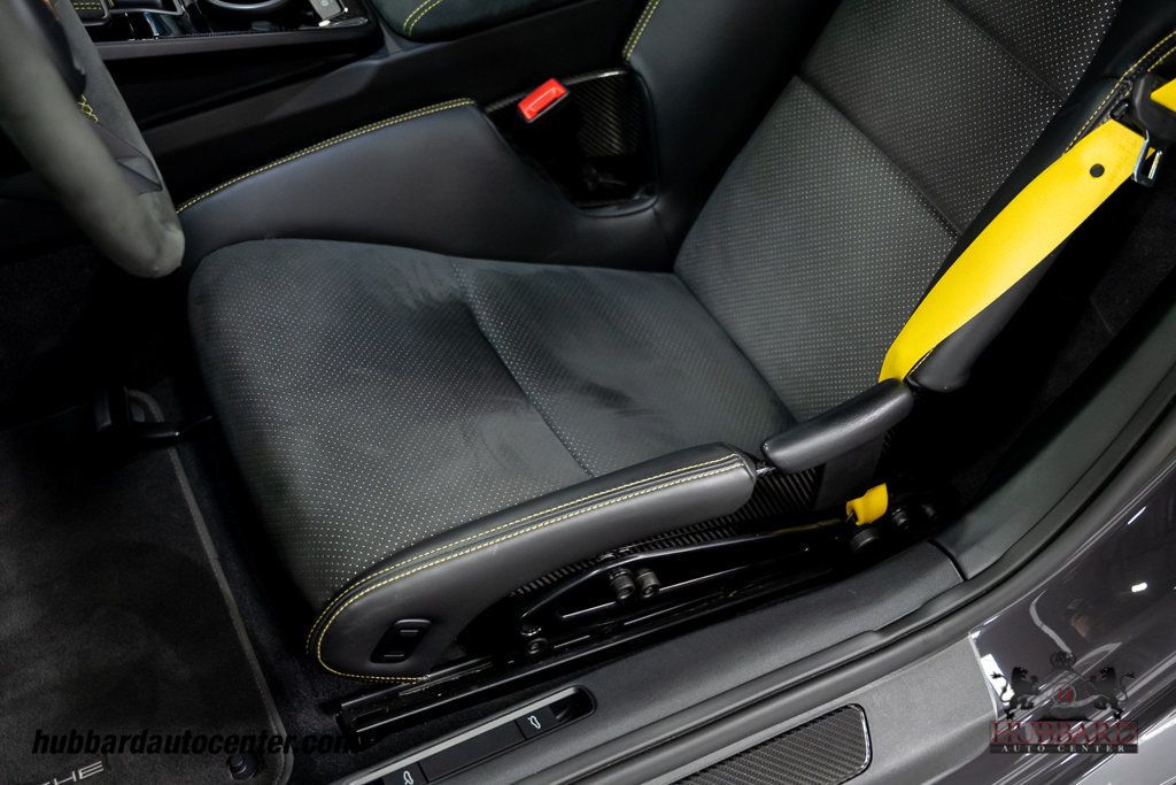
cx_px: 588
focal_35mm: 41
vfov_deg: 32.6
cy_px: 392
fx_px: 1339
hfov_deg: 47.4
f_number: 4
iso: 3200
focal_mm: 41
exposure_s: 1/60
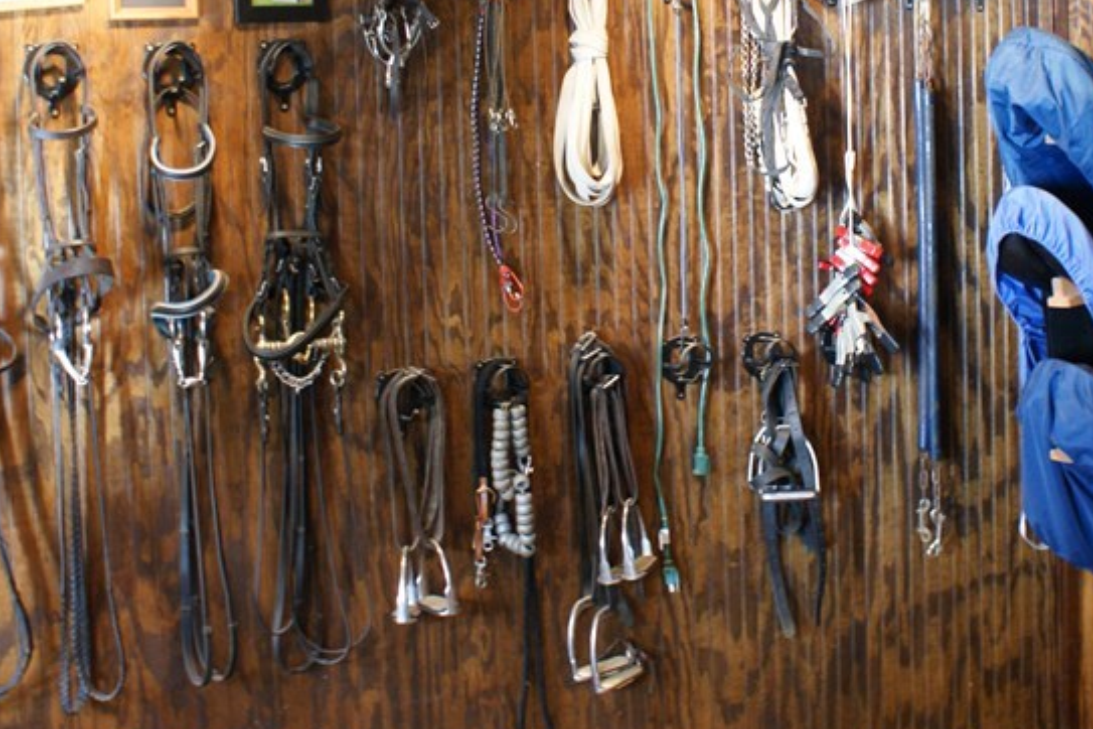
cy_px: 355
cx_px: 691
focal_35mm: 54
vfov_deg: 25.1
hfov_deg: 36.6
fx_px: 1639
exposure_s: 1/8
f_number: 3.5
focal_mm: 18
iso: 400
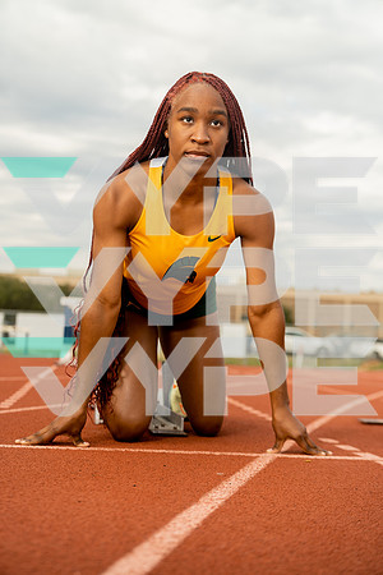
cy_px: 288
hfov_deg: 27.0
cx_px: 192
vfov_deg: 39.6
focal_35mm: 50
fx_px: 798
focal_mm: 50
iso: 250
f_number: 3.2
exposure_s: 1/250
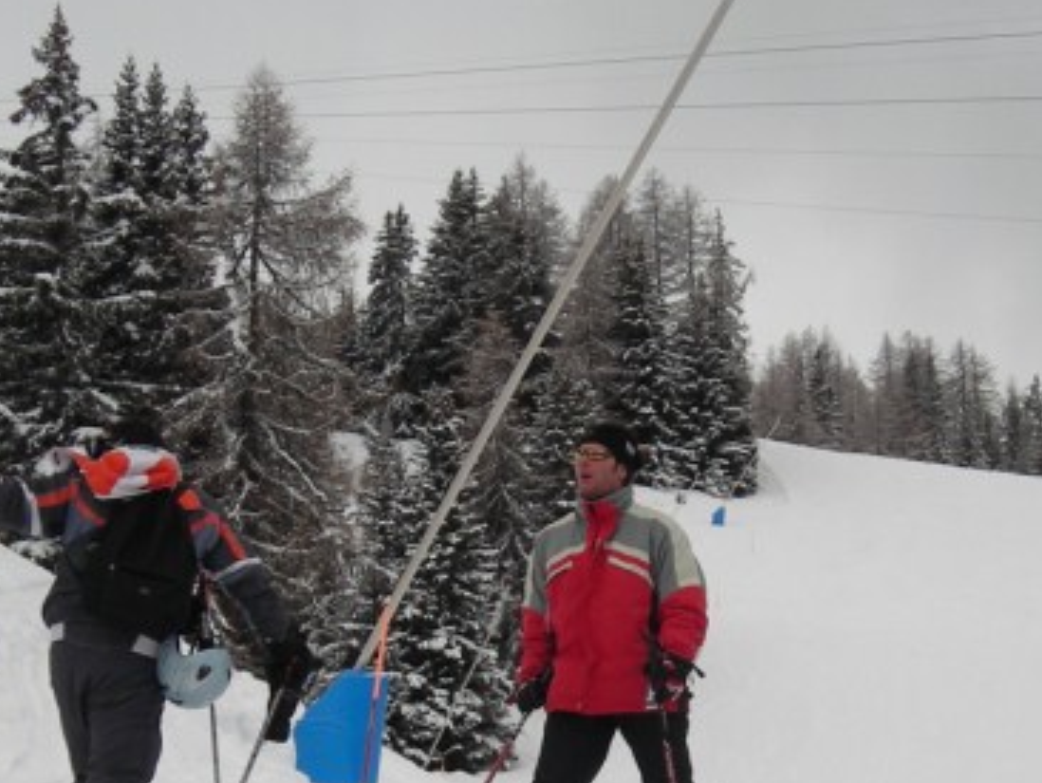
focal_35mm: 83
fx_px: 2500
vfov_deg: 17.5
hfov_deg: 23.5
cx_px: 615
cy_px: 700
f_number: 6.4
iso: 50
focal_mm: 6.3
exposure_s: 1/372
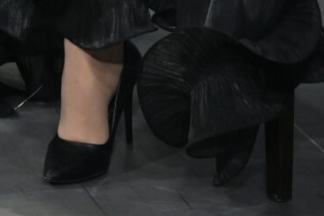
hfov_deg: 8.6
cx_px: -384
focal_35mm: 224
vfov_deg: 5.7
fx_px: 2016
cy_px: -435
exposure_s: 1/250
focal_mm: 32
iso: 1250
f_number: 4
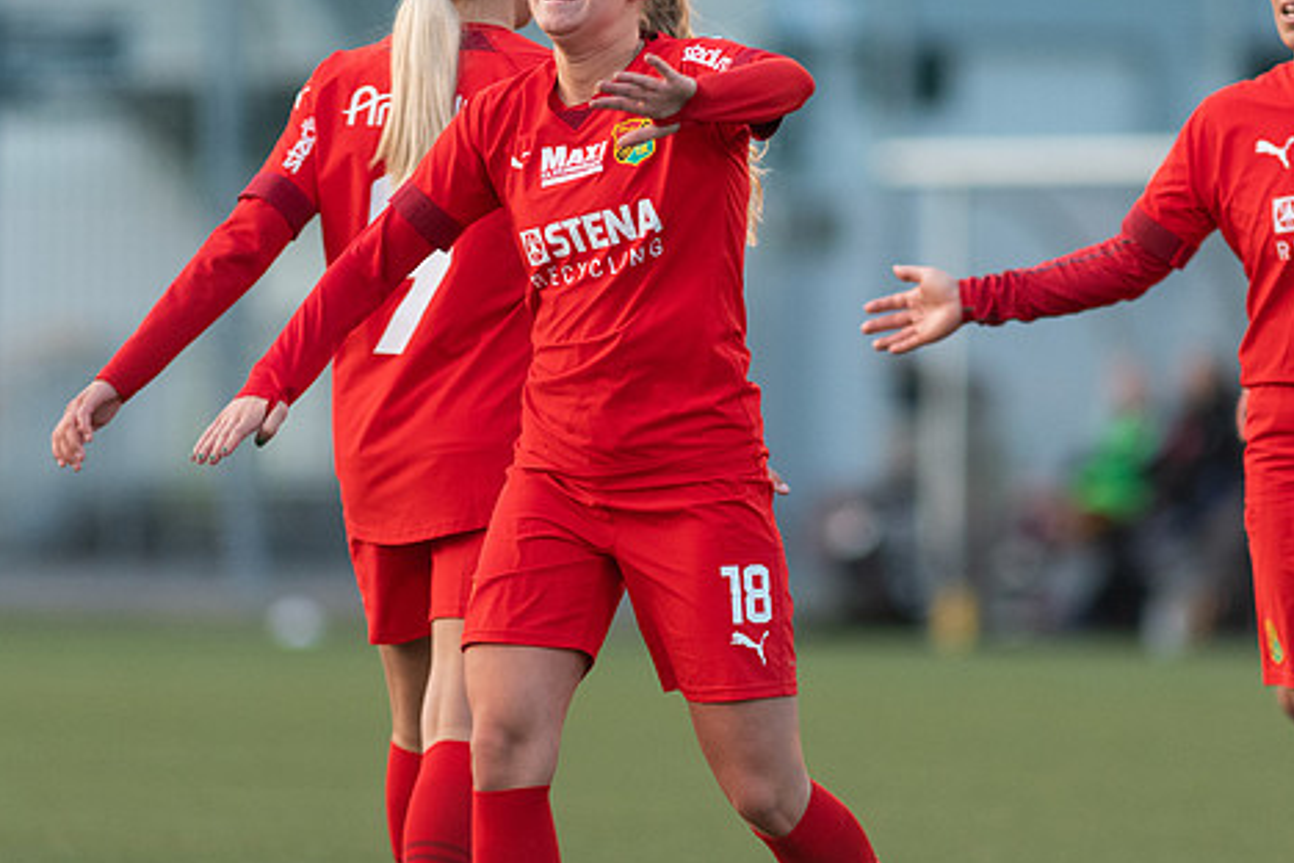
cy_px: 347
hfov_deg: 3.7
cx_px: 664
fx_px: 20055
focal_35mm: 558
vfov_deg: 2.5
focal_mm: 300
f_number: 3.2
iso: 1800
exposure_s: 1/800
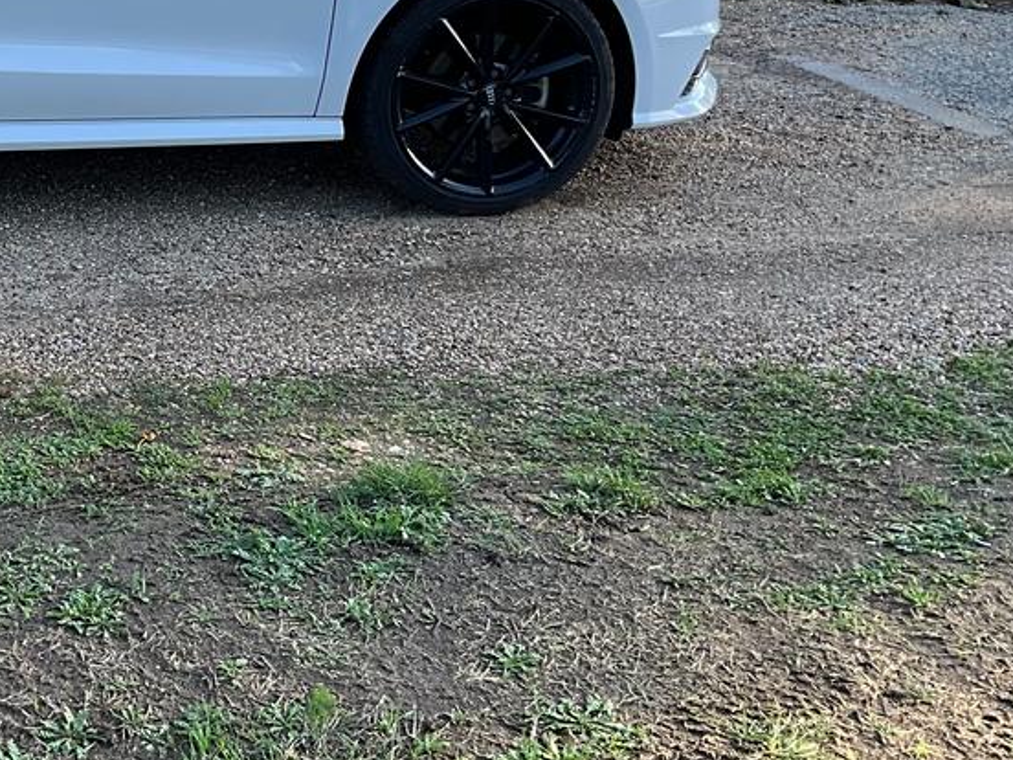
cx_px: -79
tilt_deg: -16.6
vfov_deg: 22.7
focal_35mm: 63
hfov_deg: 28.2
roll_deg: +2.3
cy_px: 68
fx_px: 1844
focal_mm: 3
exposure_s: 1/257
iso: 25
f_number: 1.8
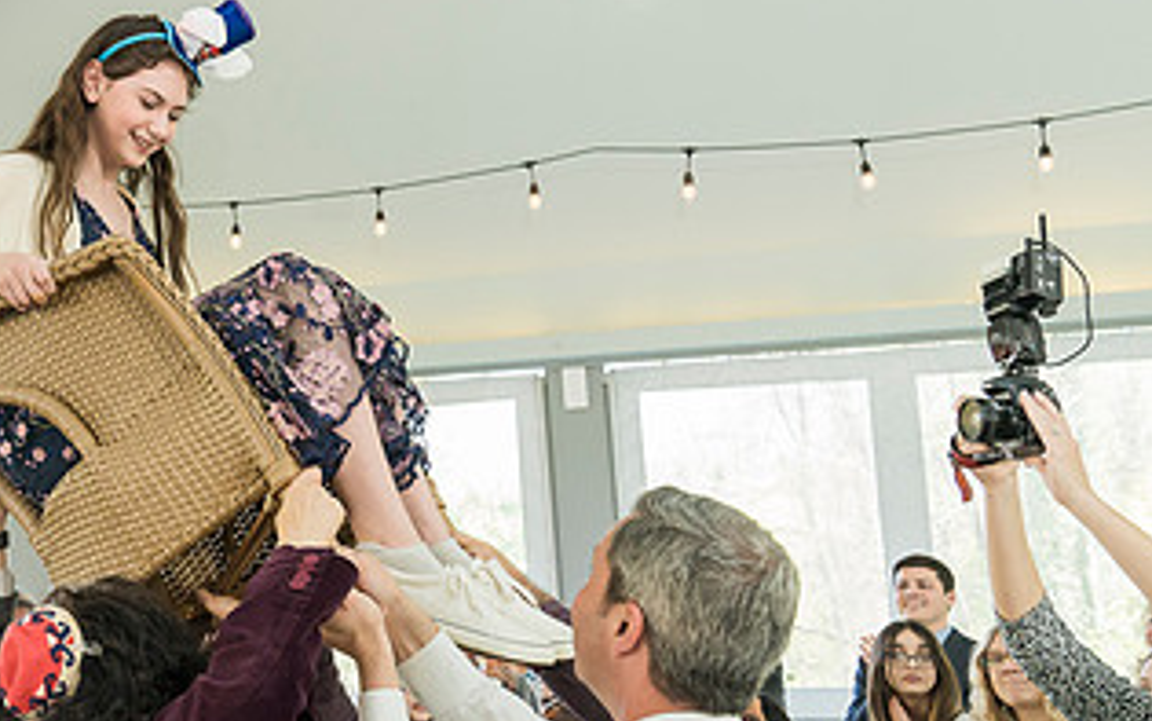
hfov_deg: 40.6
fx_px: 1413
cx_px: 95
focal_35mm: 45
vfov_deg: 28.6
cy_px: 360
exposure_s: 1/200
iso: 1250
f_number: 4.5
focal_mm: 24
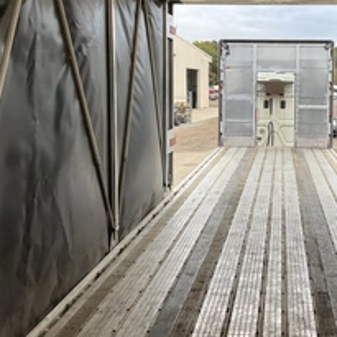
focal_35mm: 50
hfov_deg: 33.2
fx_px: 551
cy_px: 125
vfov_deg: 33.8
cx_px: 265
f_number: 1.8
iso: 20
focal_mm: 3
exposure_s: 1/216
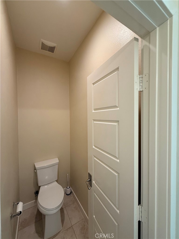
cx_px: 90
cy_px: 120
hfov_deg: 85.7
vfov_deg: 102.1
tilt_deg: -0.6
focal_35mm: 14
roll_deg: +0.2
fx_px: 97
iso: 250
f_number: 2.2
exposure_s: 1/120
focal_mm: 2.22
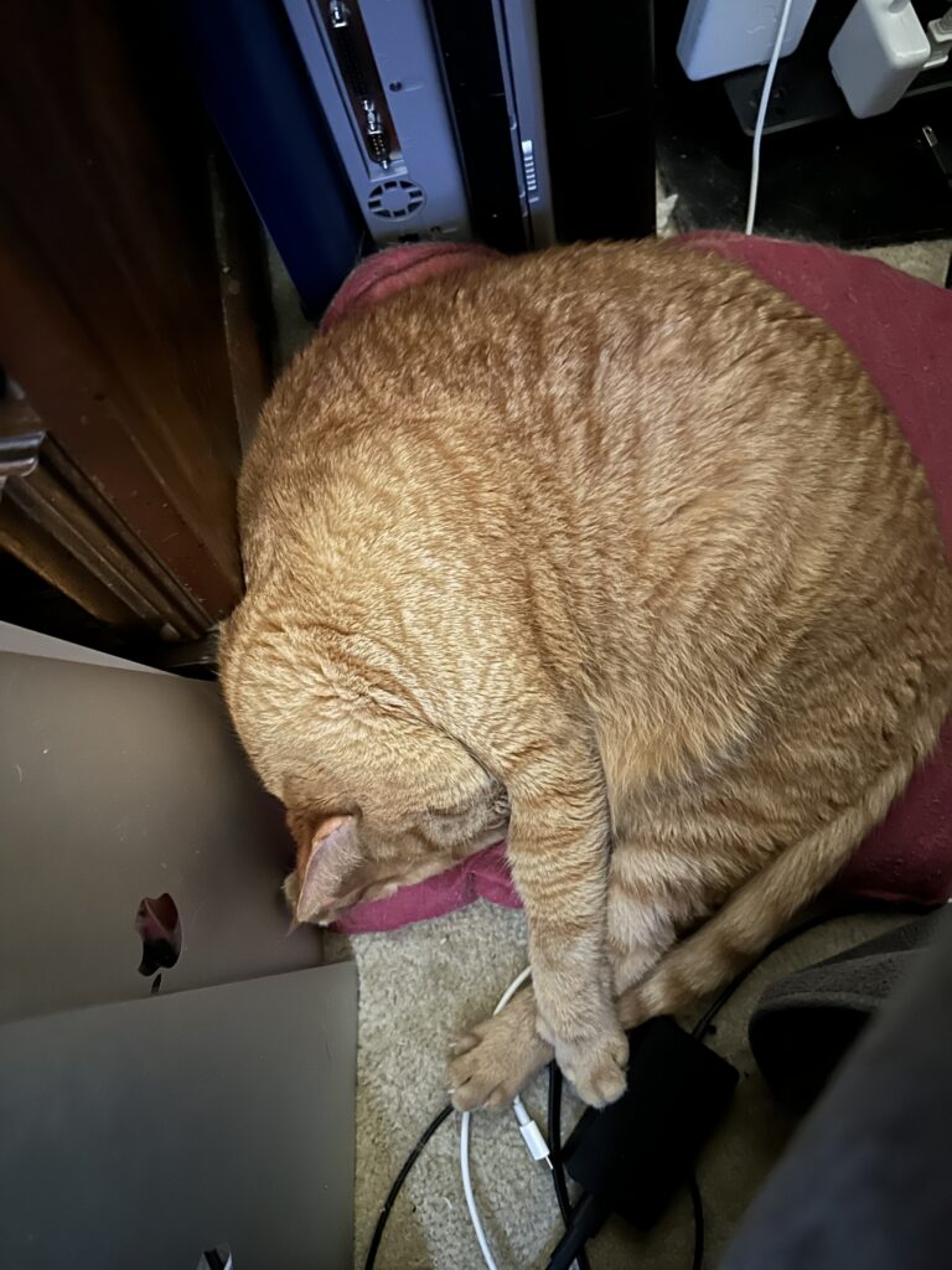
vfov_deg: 71.6
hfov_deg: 56.8
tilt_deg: -75.4
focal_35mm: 24
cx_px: 476
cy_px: 635
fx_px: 880
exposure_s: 1/9
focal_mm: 6.86
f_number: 1.78
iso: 2500
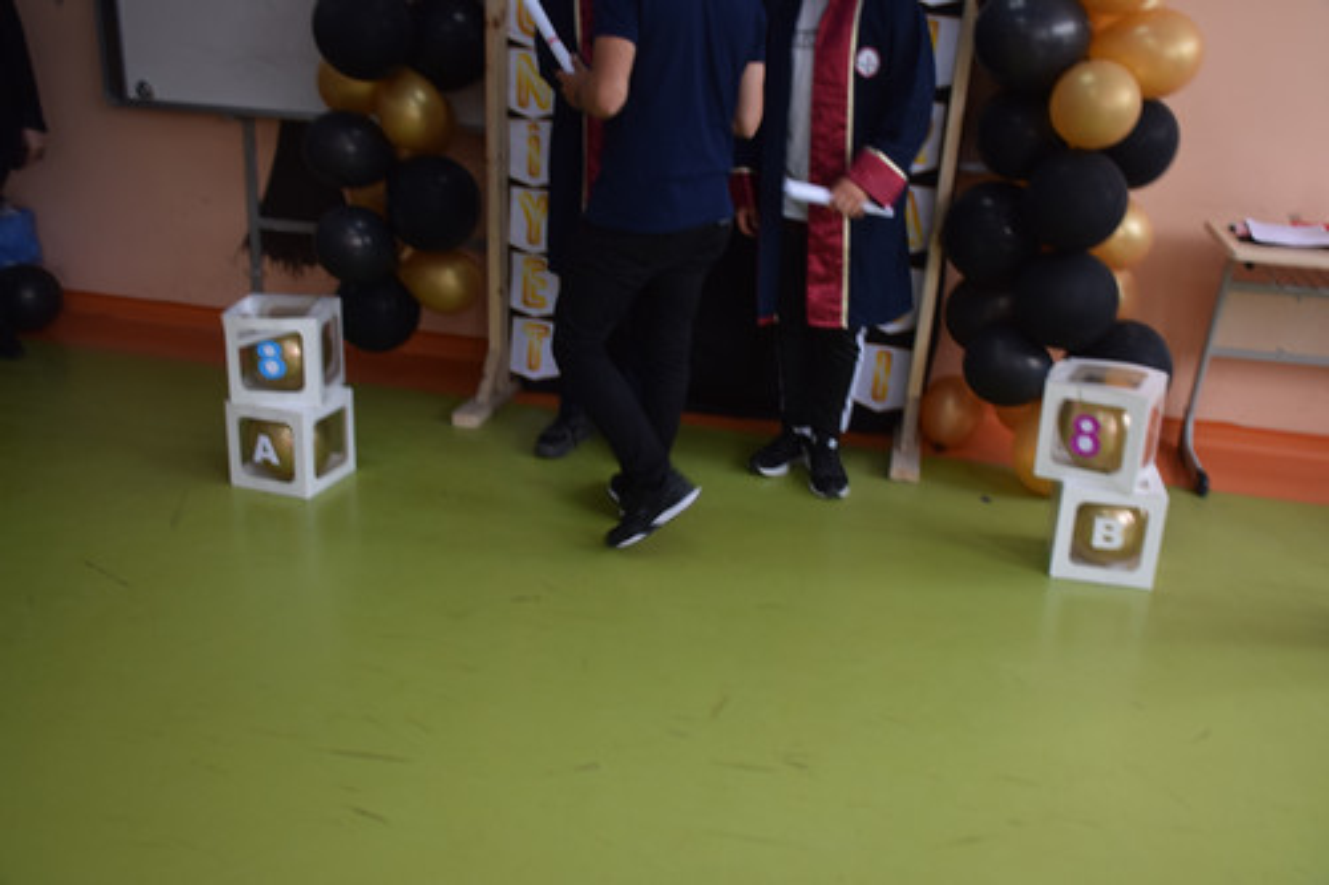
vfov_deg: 38.3
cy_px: 442
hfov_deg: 55.1
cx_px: 664
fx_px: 1273
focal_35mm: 34
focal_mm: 23
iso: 400
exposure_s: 1/80
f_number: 4.5
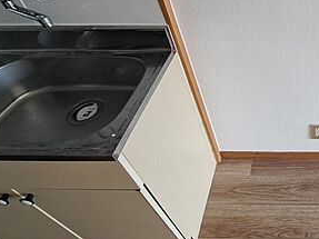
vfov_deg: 46.9
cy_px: 68
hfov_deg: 51.8
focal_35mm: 29
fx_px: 267
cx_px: 305
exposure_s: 1/50
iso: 200
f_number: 2.2
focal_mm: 1.74
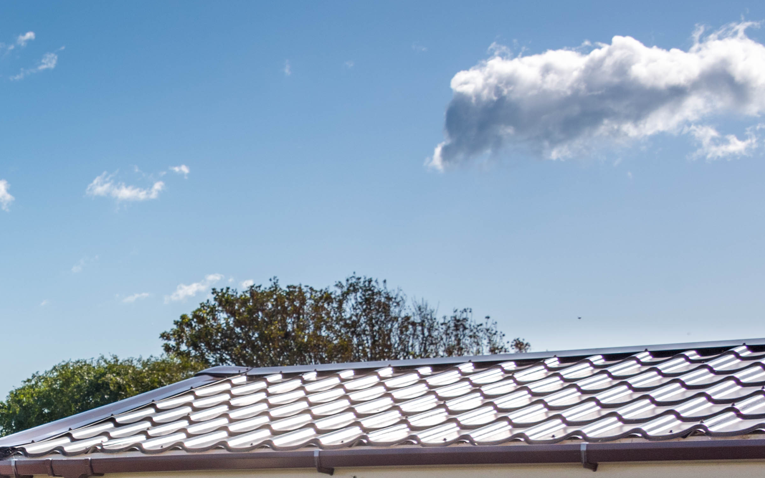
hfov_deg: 21.9
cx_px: -174
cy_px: 628
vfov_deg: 14.4
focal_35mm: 87
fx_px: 1814
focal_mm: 28
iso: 100
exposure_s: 1/640
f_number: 8
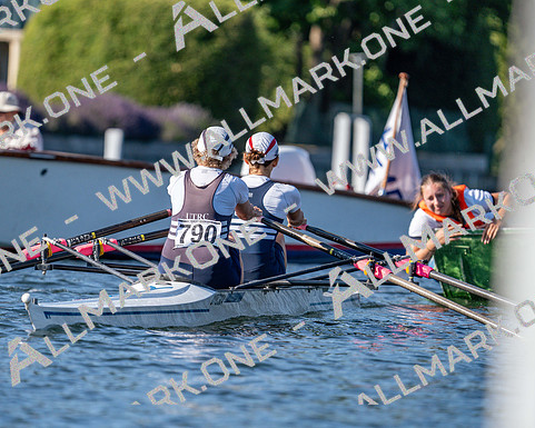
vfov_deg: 3.2
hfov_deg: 4.0
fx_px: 7634
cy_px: 214
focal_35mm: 482
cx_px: 234
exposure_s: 1/1600
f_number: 6.3
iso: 320
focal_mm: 426
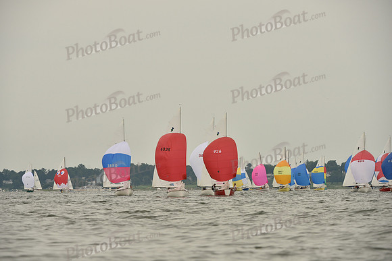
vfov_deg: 5.5
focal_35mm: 250
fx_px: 2723
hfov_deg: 8.2
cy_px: 130
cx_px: 196
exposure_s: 1/1250
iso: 320
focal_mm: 250
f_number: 7.1
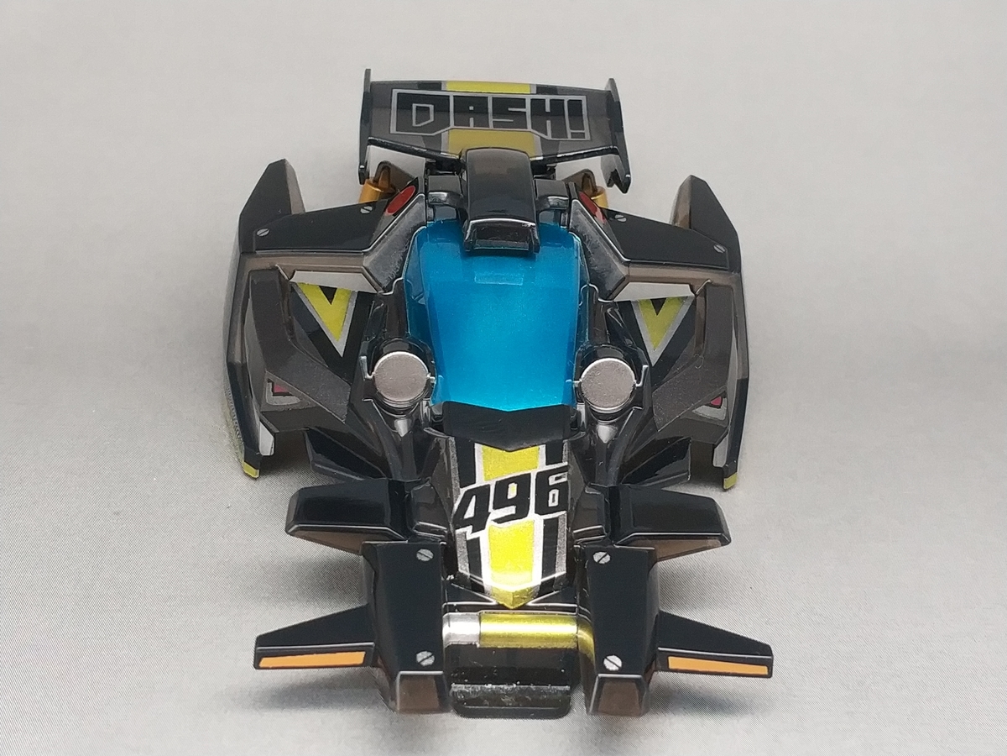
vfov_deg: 44.2
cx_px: 504
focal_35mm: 32
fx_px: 931
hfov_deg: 56.8
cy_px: 378
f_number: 2
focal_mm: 4.5
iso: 232
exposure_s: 1/25
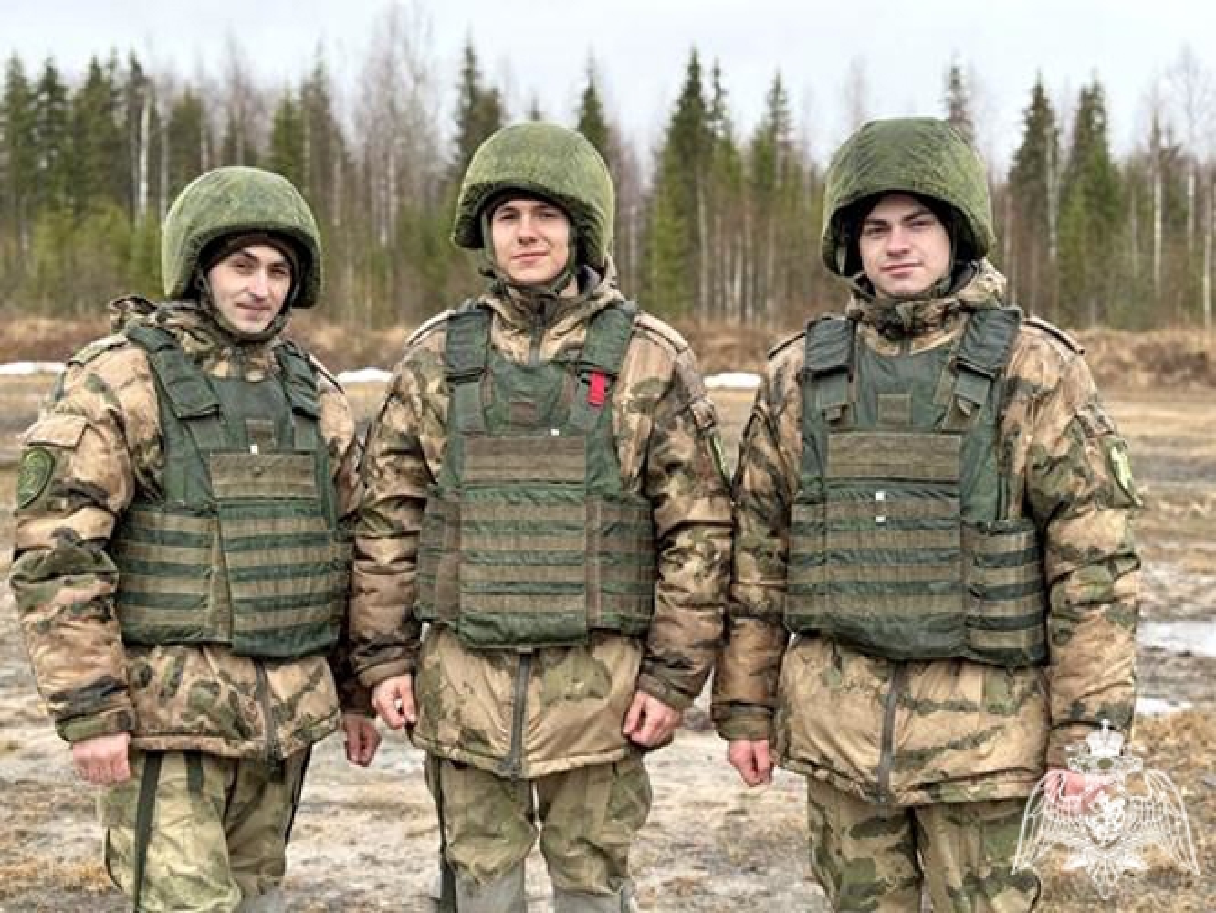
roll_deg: +0.2
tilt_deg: -3.8
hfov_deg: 39.6
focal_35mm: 48
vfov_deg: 30.3
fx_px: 1687
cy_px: 456
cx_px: 608
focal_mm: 6.76
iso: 100
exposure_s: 1/1403
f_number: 1.78
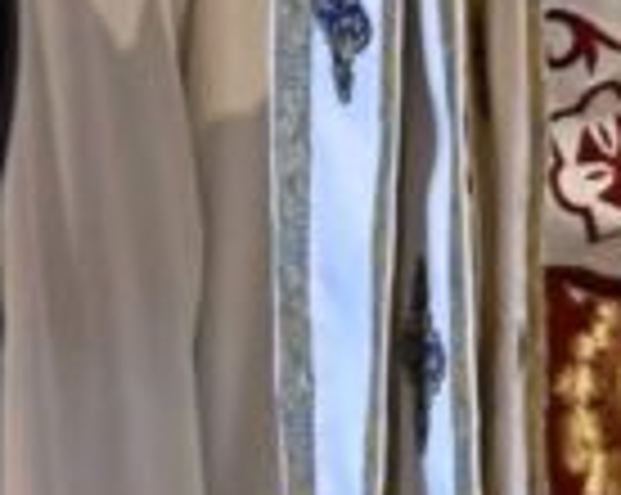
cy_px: -142
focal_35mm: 251
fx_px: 4607
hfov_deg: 7.7
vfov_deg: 6.1
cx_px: 468
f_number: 2.8
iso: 1000
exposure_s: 1/125
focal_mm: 24
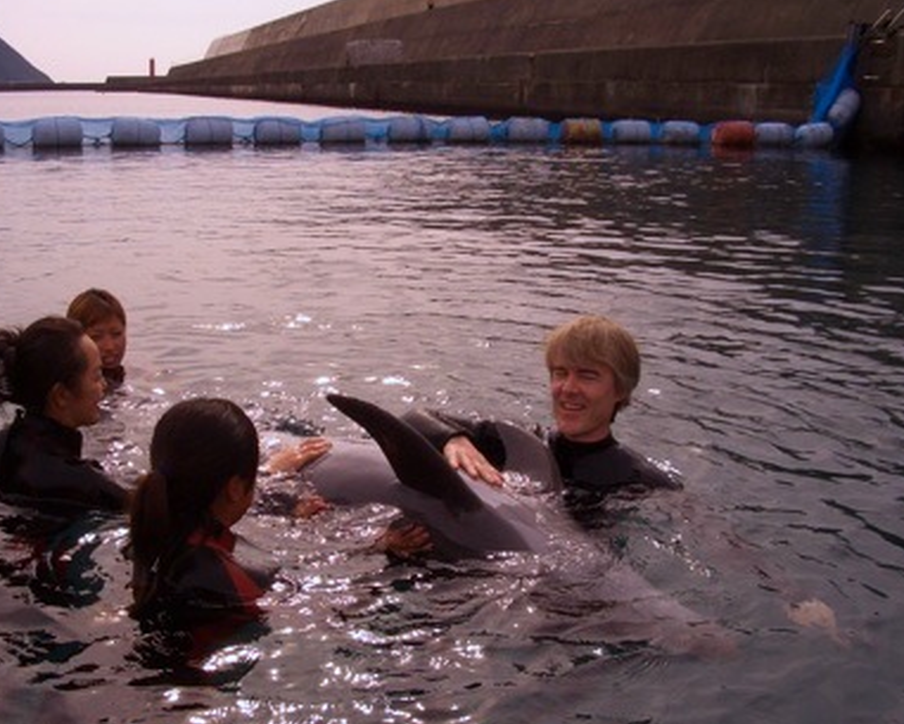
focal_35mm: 43
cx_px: 346
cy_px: 370
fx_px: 1151
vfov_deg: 34.9
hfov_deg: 42.6
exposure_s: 1/800
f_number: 4.3
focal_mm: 5.8
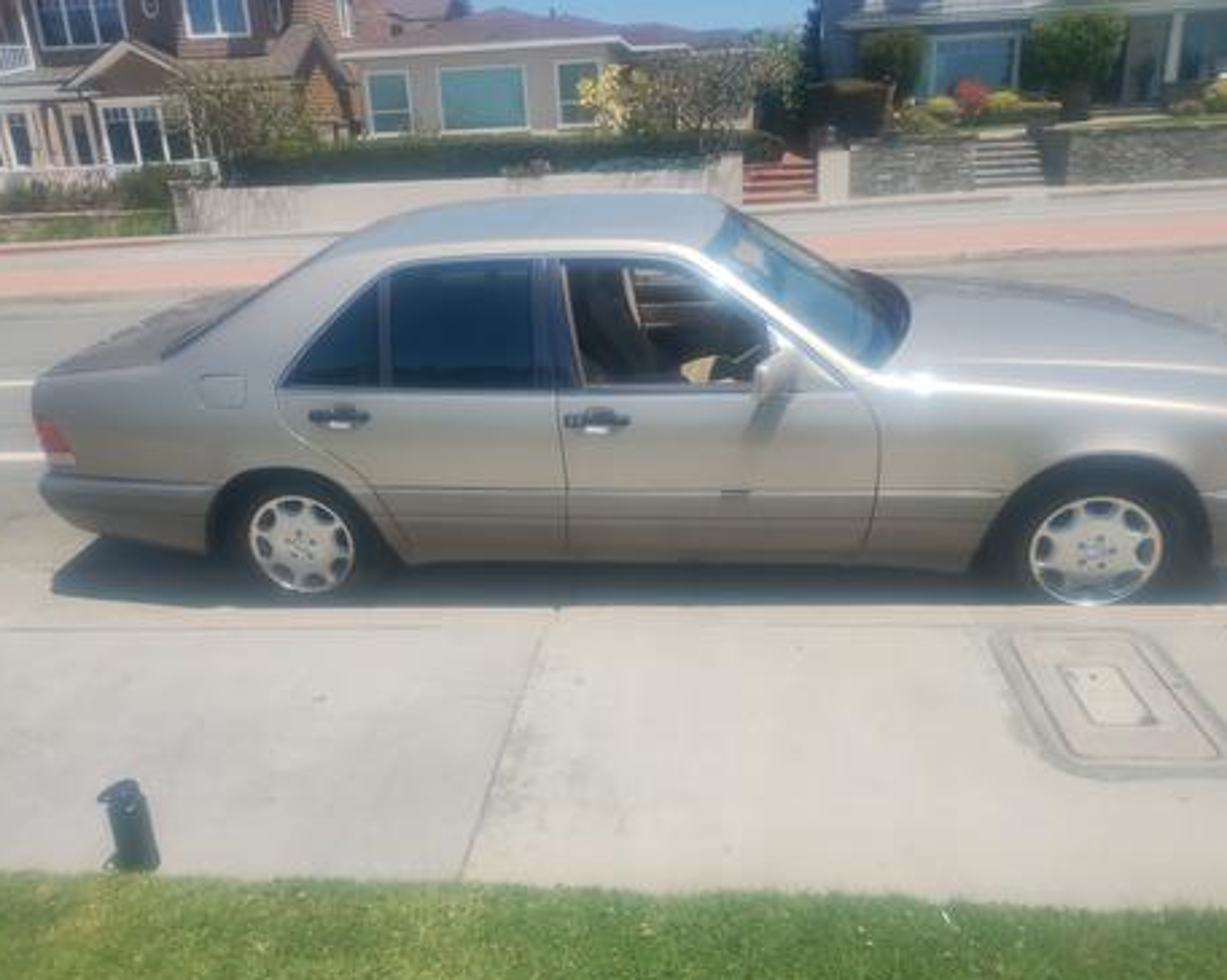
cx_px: 603
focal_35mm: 27
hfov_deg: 64.1
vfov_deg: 53.1
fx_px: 980
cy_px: 487
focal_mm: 4.71
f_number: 1.7
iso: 103
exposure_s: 1/4636
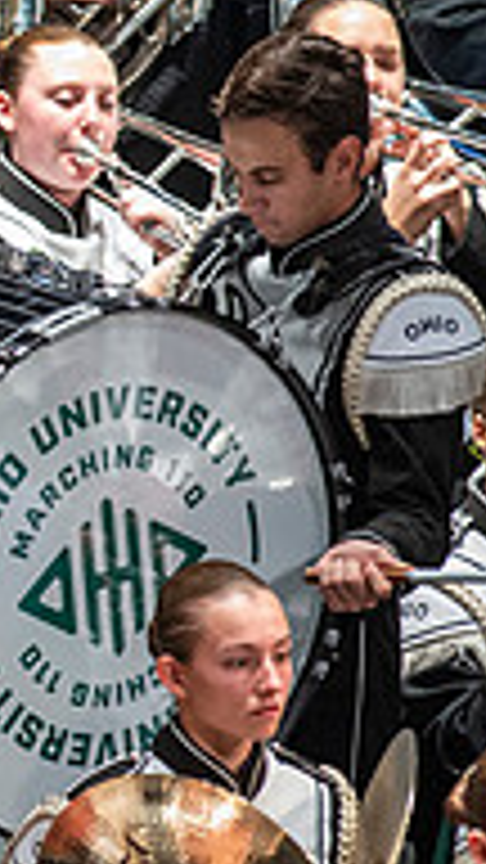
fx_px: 21787
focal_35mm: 951
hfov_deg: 1.3
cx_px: -657
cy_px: 194
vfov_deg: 2.3
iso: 5000
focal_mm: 300
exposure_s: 1/400
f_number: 5.6
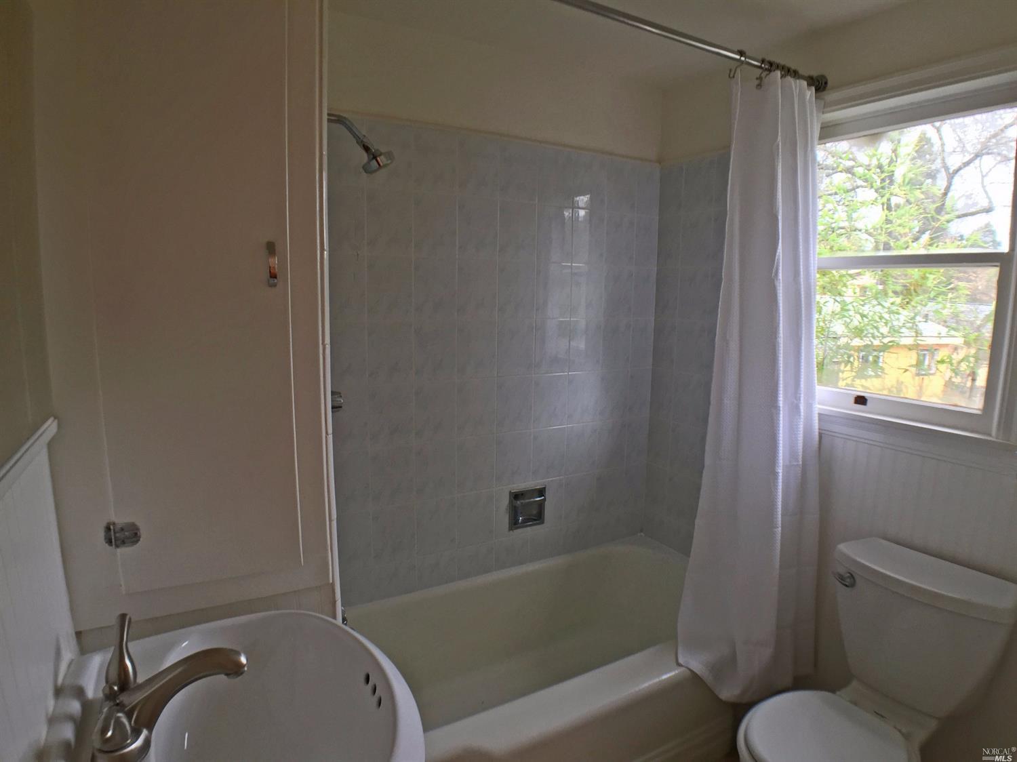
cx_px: 508
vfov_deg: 48.2
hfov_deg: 61.7
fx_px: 852
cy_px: 381
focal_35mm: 29
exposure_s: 1/60
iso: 32
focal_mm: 4.15
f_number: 2.2
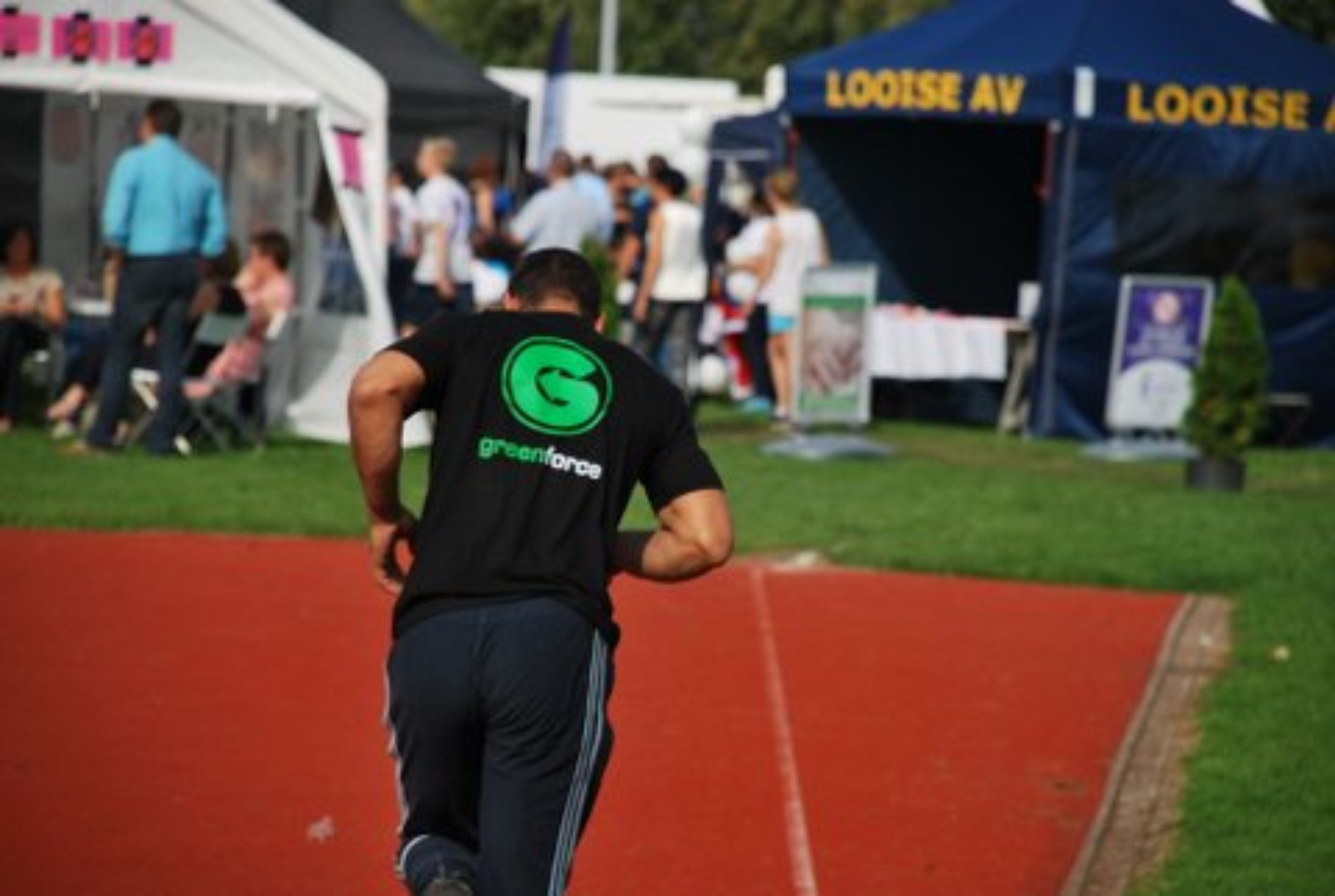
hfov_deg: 10.1
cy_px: 448
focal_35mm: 202
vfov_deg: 6.8
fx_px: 7523
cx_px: 668
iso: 100
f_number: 5.6
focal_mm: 135
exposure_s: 1/500
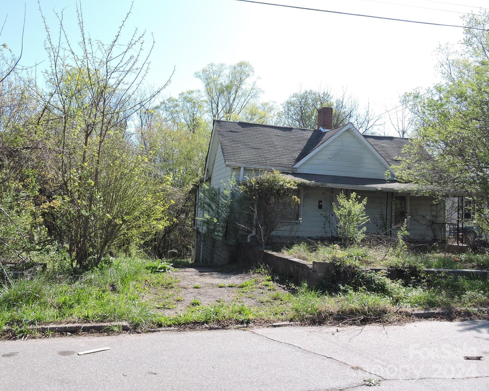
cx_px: 225
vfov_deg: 54.9
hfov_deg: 65.9
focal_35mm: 26
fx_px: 376
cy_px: 190
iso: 100
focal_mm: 4.3
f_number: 3.3
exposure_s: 1/500
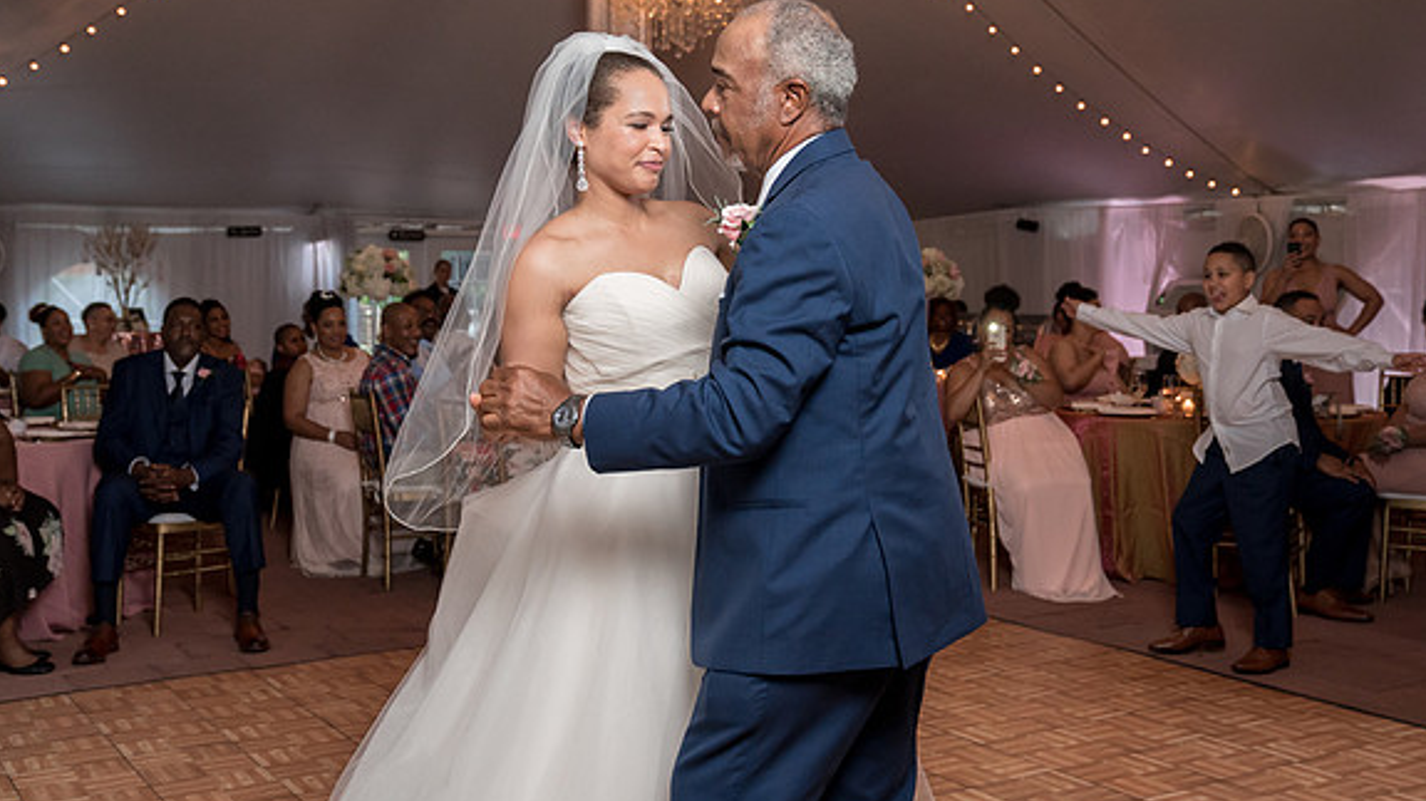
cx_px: 704
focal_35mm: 41
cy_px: 291
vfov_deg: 28.9
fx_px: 1550
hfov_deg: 49.4
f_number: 4
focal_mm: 32
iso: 2000
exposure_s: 1/200
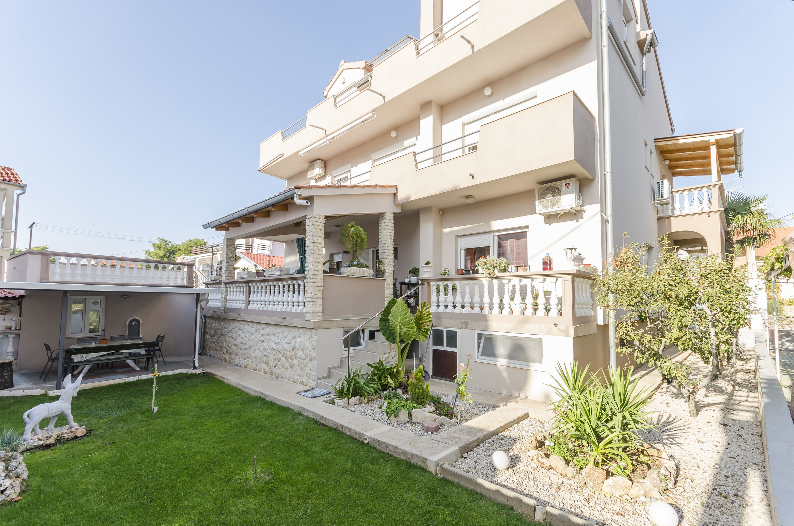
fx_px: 330
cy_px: 263
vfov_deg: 77.1
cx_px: 397
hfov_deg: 100.5
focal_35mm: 15
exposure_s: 1/80
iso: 100
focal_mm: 10
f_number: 8
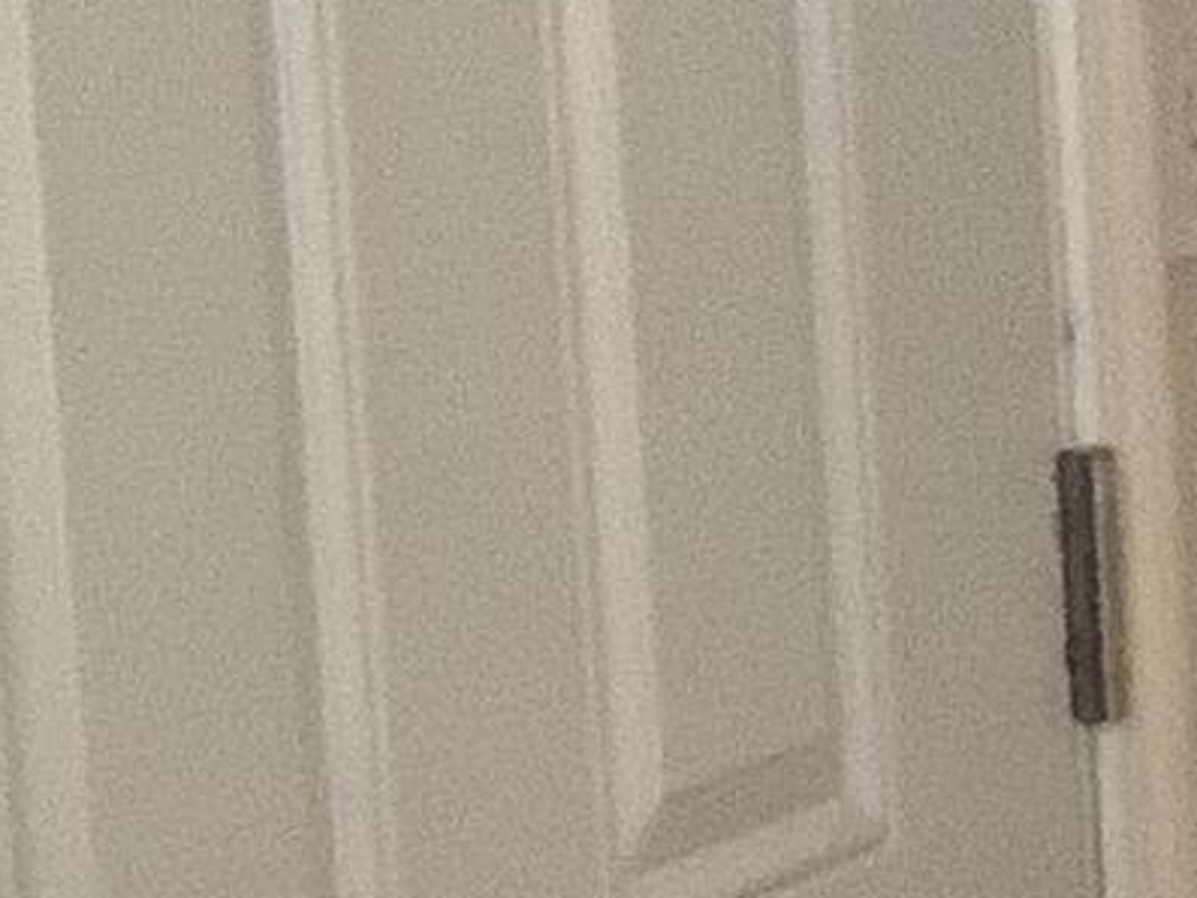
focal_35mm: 234
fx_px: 8094
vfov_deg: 6.4
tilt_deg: -9.7
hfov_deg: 8.1
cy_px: 548
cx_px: 2412
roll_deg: +2.2
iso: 250
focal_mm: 3.3
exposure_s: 1/33
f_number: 2.4
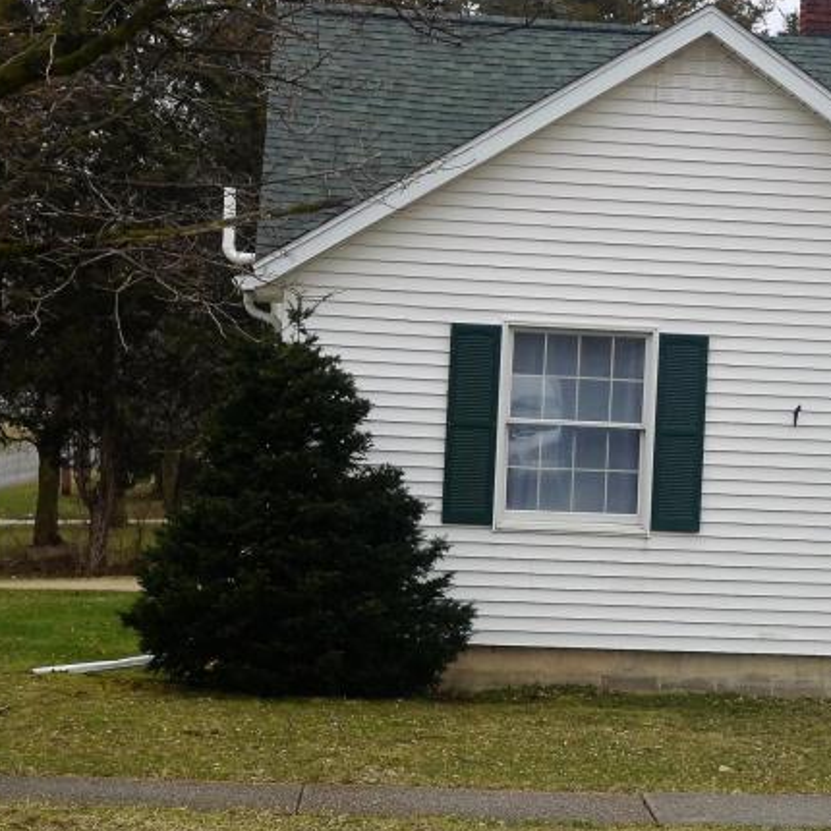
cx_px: 913
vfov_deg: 14.5
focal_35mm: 120
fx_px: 3263
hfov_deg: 14.2
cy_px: 344
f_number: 8
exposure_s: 1/250
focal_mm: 35
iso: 125
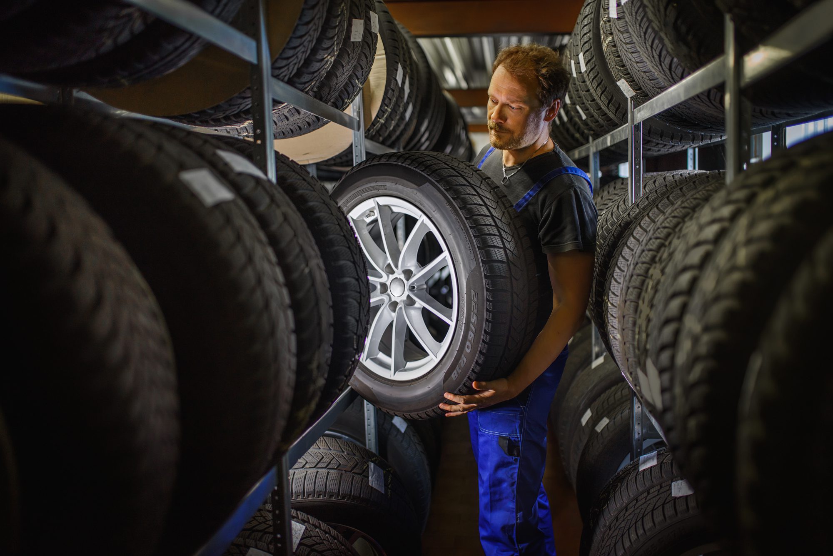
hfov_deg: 54.4
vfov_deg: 37.9
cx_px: 416
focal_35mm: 35
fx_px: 810
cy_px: 278
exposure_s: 1/80
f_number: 1.4
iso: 320
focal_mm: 35
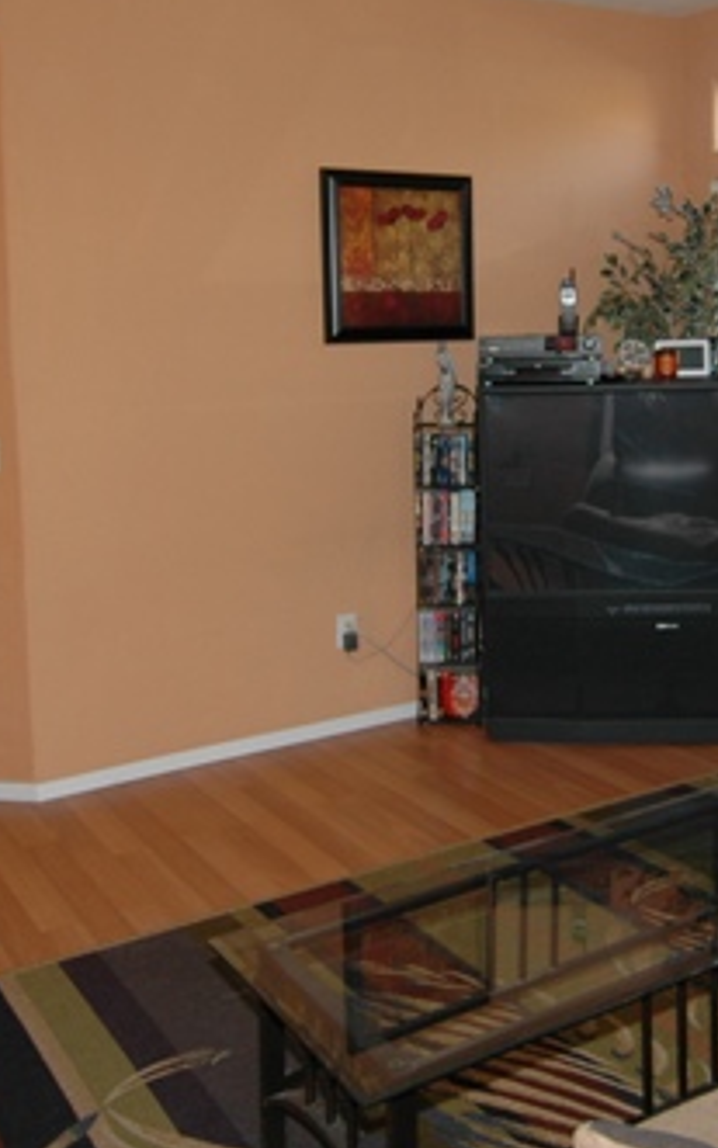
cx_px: 534
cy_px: 434
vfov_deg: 48.8
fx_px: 1252
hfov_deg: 31.5
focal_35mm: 40
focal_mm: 12
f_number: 4
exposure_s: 1/60
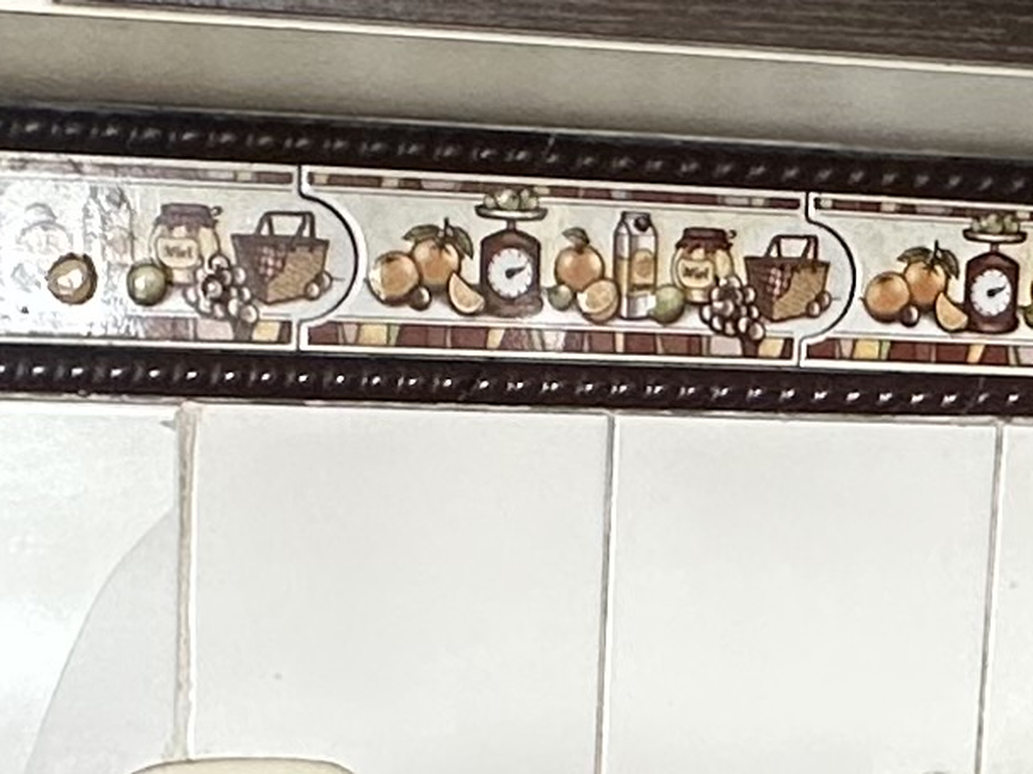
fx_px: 2775
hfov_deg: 21.1
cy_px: 1012
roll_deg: -1.9
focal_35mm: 93
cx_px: 446
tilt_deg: -12.7
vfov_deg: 15.1
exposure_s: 1/99
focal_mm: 2.22
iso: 200
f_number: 2.2
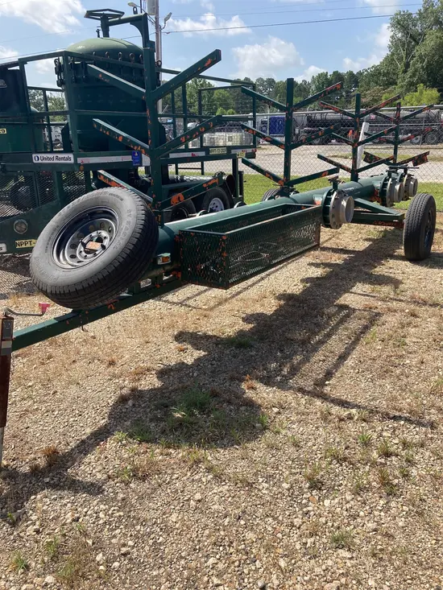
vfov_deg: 63.4
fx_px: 478
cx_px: 222
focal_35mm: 28
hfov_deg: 49.8
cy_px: 295
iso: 20
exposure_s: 1/1656
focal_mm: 3.99
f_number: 1.8
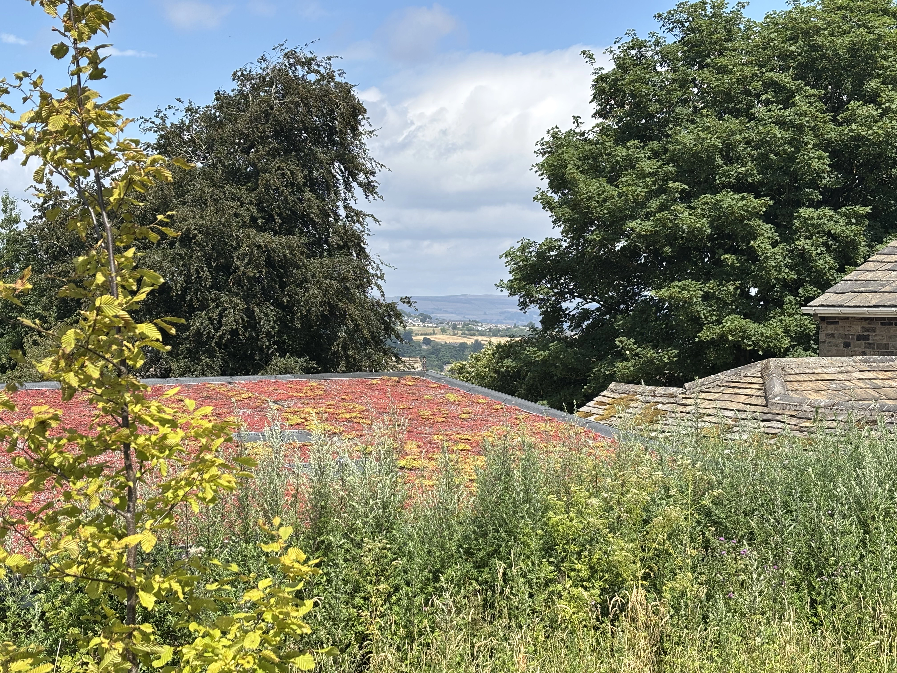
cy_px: 336
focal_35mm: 52
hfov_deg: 36.8
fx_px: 1347
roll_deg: -0.2
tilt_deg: -1.6
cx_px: 448
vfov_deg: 28.0
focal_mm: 5.96
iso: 40
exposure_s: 1/2062
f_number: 1.6
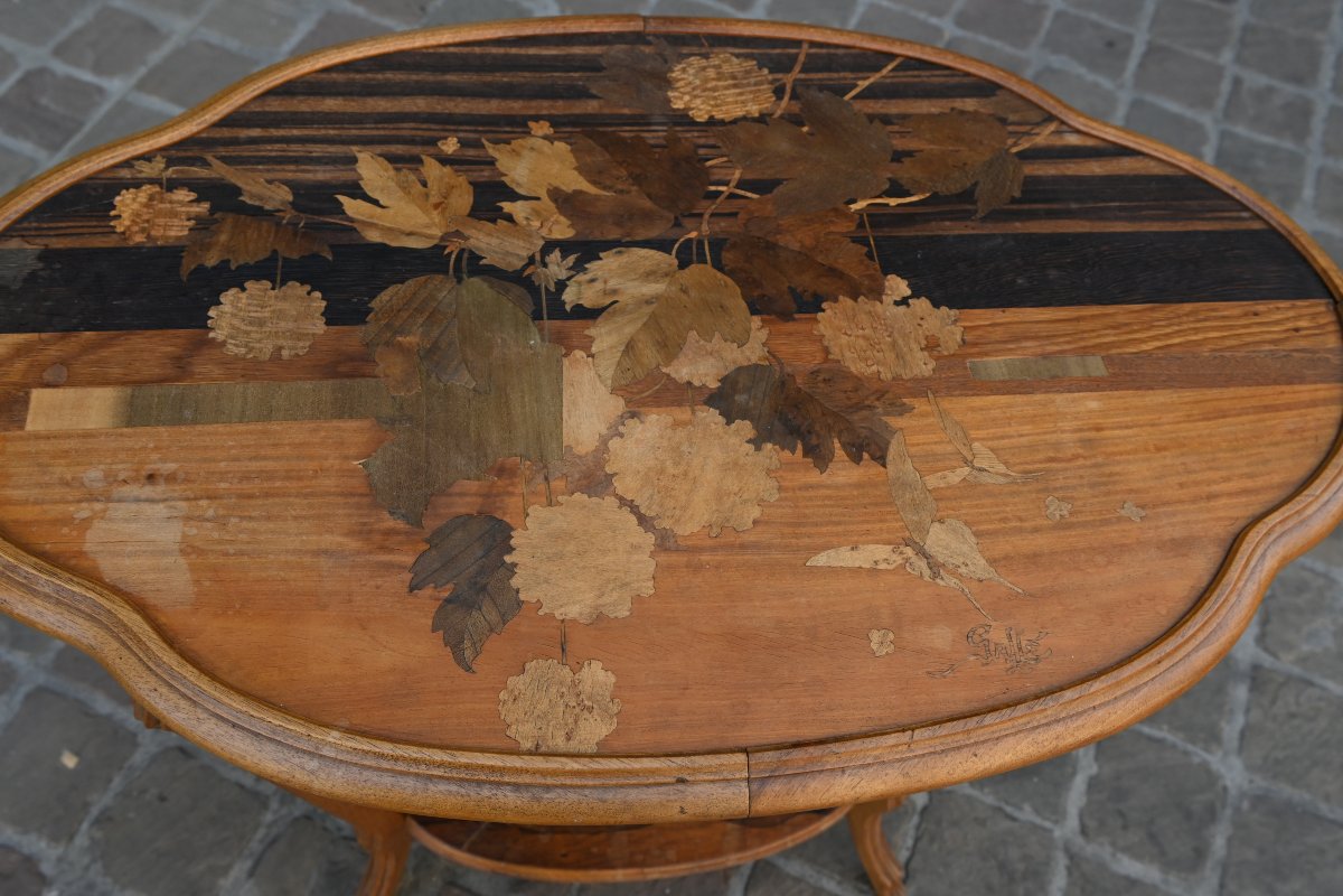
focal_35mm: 32
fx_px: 1203
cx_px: 672
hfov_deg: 58.3
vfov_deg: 40.8
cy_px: 448
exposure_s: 1/250
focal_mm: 21.5
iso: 200
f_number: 5.6
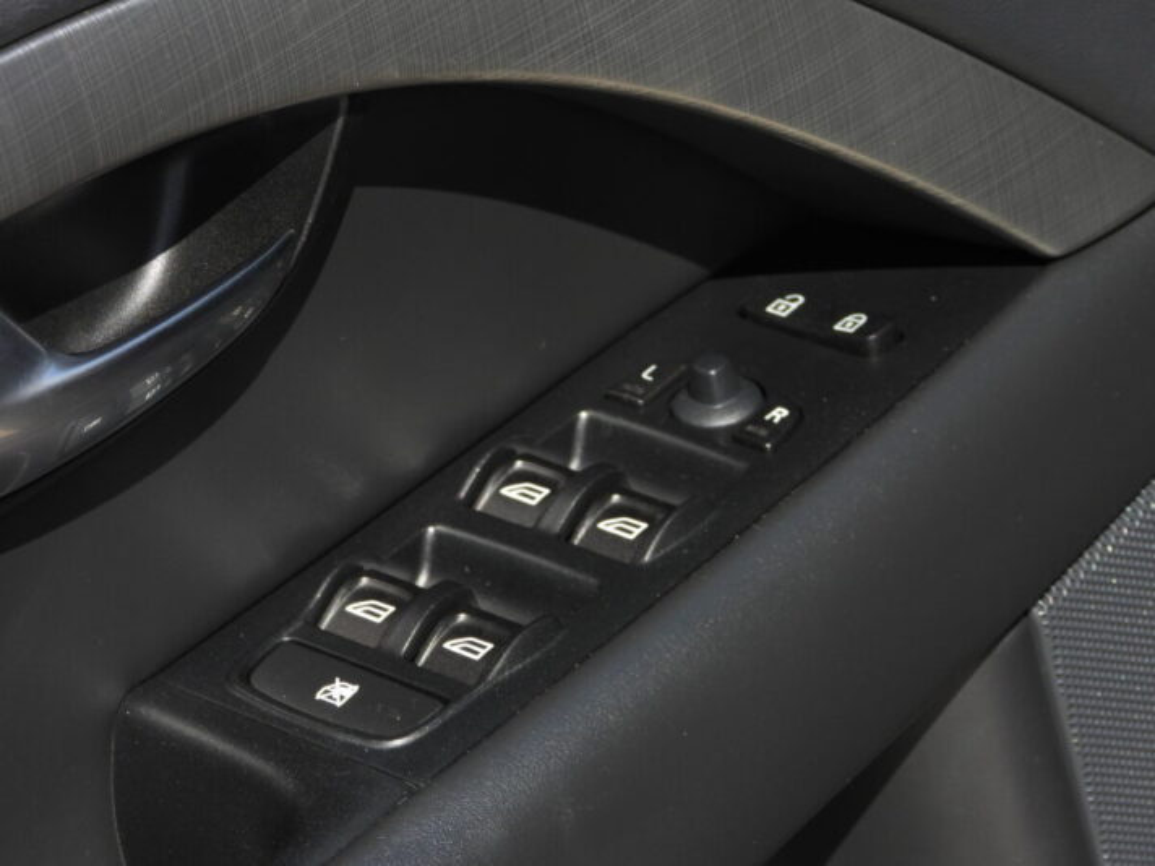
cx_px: 578
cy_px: 433
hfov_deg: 8.4
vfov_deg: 6.3
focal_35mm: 235
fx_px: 7841
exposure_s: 1/400
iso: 100
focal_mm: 42.2
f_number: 4.5
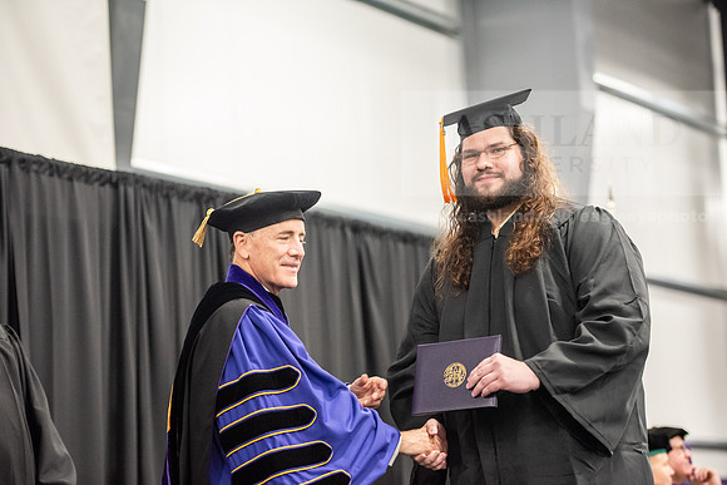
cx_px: 364
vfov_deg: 14.0
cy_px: 242
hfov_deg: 20.8
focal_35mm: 98
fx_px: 1979
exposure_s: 1/200
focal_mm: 98
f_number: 3.2
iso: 3200
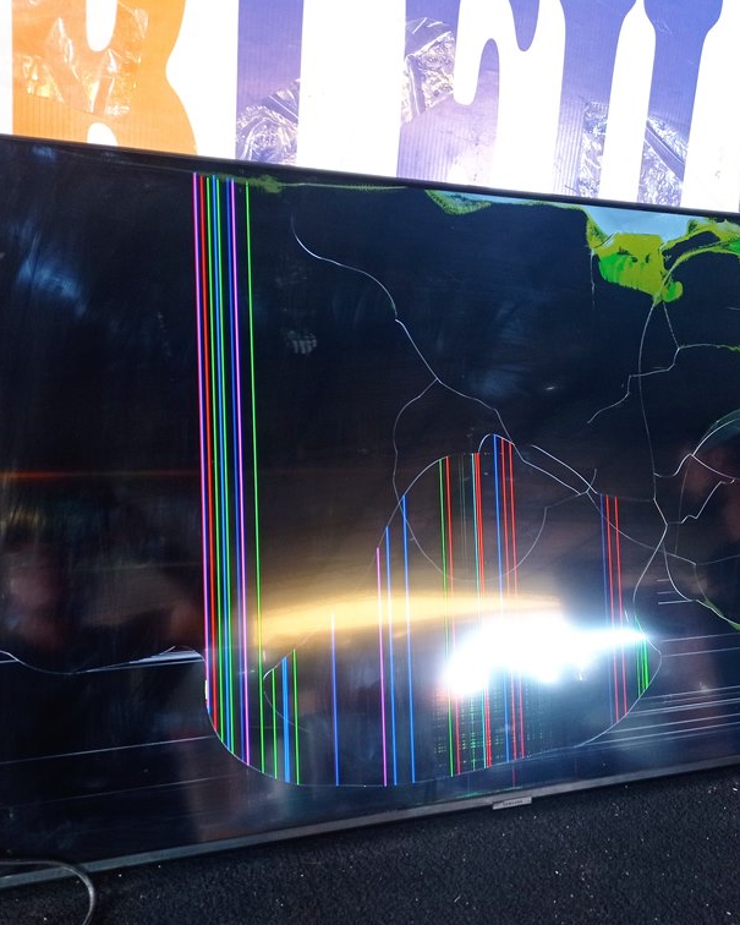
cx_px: 395
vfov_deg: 49.1
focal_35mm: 37
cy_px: 466
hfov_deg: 40.1
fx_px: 1013
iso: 254
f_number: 1.79
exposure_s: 1/30
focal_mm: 4.7
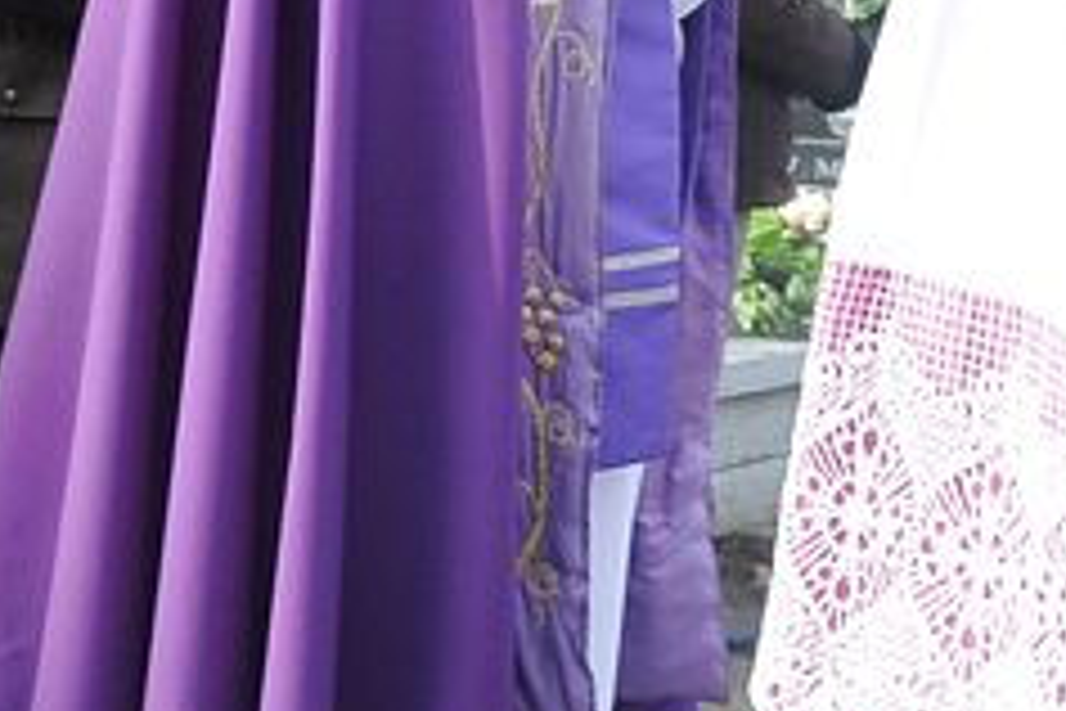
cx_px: -625
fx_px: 3340
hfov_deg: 16.3
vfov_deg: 12.1
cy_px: 101
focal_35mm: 113
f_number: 8
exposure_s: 1/250
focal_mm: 21
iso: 800
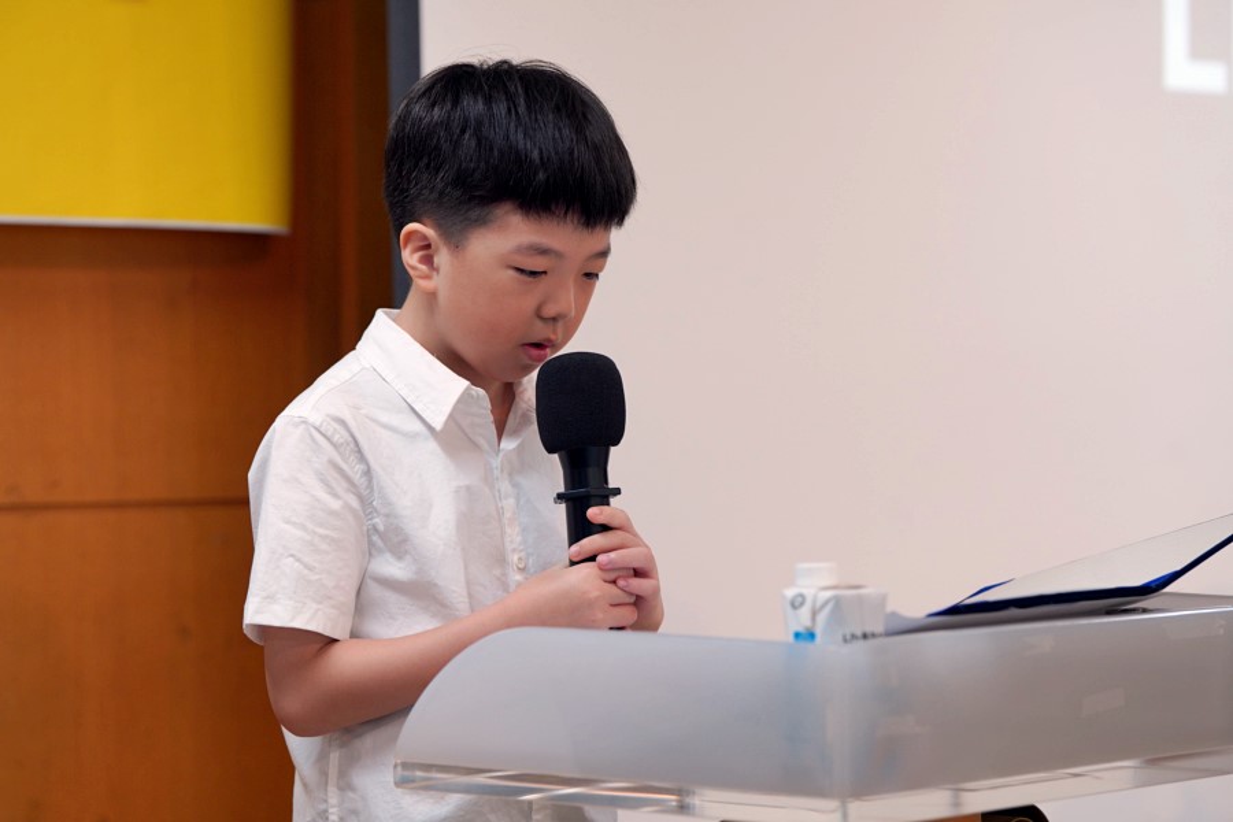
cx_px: 616
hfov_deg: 21.7
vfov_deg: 14.6
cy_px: 411
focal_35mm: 94
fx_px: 3219
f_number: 4
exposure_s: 1/160
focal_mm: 94
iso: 640
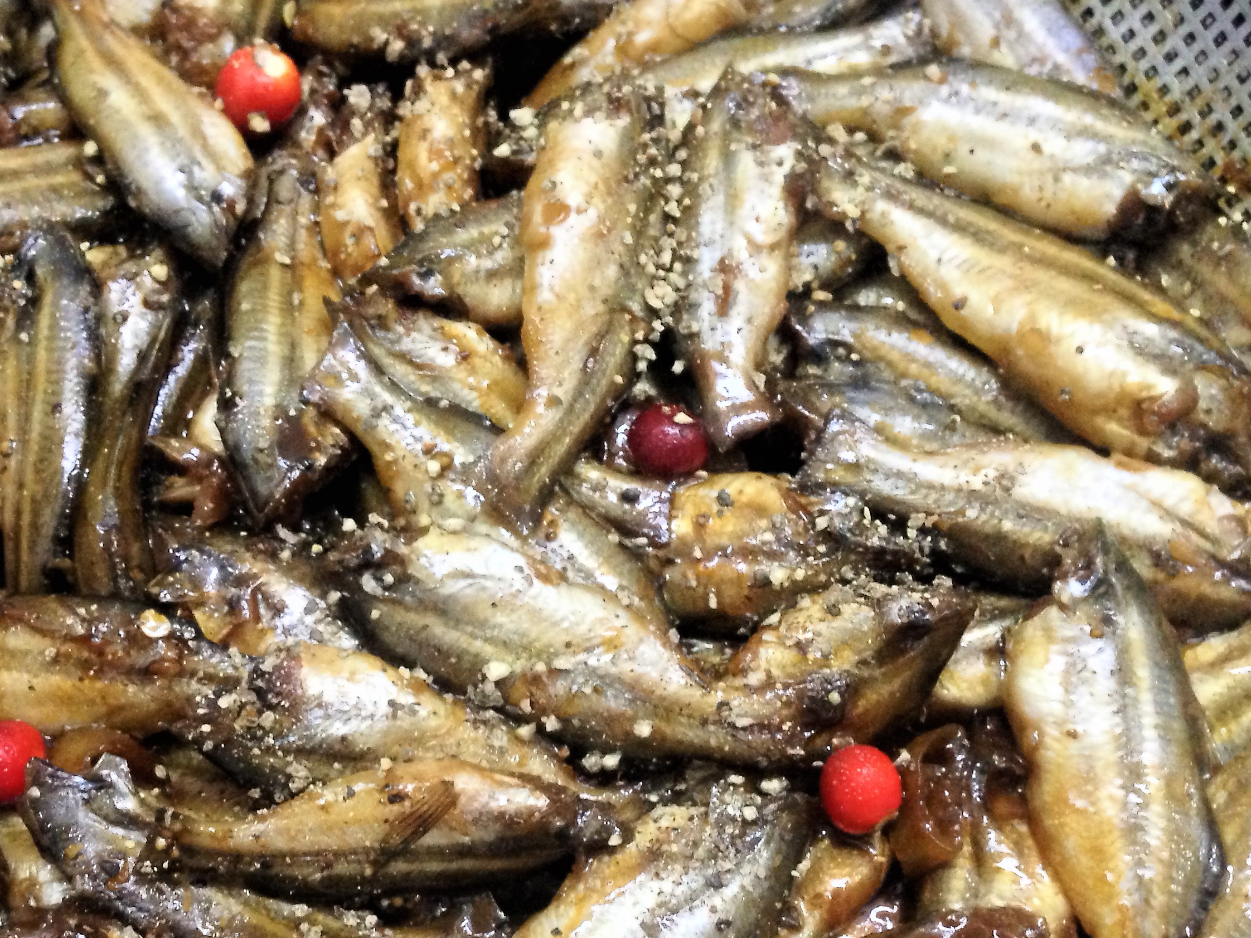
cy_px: 674
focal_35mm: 48
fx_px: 1735
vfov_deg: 29.9
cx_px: 505
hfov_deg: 39.5
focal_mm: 4.12
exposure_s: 1/17
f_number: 2.4
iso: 400
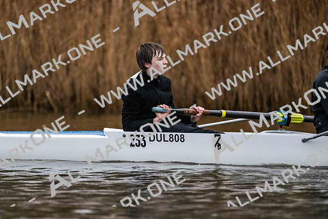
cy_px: 110
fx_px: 3645
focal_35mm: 400
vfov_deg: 3.4
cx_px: 164
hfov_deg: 5.2
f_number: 4.5
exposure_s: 1/1600
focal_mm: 400
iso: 5600
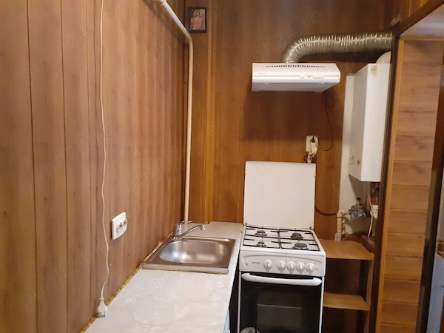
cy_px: 166
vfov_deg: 51.4
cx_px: 222
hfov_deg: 65.3
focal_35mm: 27
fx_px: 346
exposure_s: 1/20
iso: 500
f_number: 1.9
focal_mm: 3.6
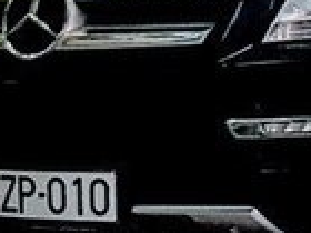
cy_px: -81
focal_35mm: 123
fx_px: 1105
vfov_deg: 11.7
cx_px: 451
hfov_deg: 15.0
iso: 100
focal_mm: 4.2
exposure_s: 1/100
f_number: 1.7
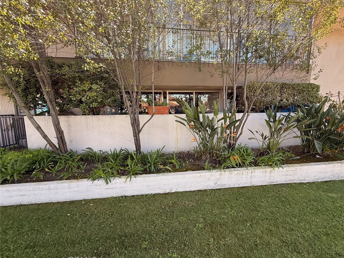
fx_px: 149
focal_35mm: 15
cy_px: 127
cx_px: 184
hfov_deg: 98.0
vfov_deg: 81.7
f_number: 2.2
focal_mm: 2.22
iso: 50
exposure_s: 1/150
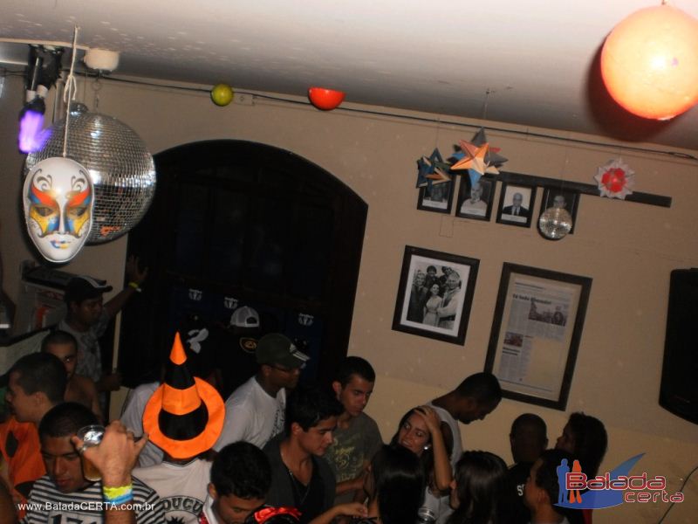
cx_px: 349
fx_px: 726
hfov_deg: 51.4
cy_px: 262
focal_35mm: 36
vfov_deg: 39.7
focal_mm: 6.3
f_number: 3.1
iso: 160
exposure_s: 1/30
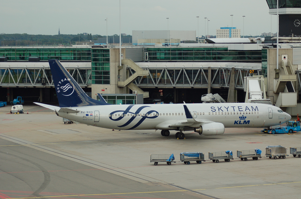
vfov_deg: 10.7
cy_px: 100
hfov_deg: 16.1
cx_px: 150
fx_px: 1064
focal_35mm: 128
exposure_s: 1/400
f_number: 5
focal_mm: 85
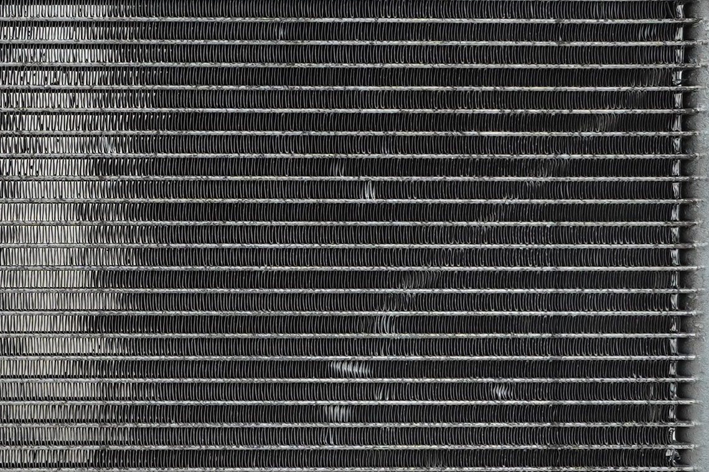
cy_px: 293
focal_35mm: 66
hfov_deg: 29.4
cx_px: 79
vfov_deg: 20.5
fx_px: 1299
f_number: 4
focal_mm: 17
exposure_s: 1/160
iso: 500
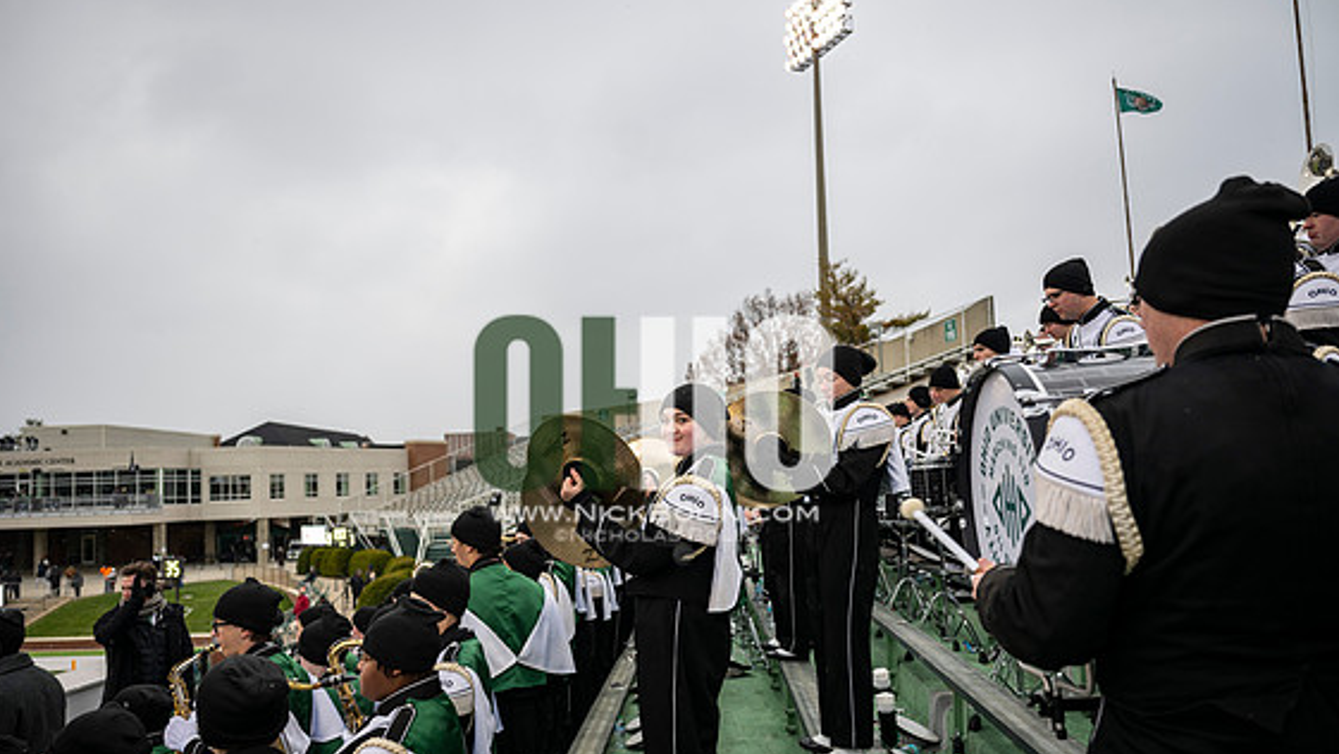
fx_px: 923
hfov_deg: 71.9
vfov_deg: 44.3
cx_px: 654
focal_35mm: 26
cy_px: 428
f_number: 2.8
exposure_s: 1/500
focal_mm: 24
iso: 160
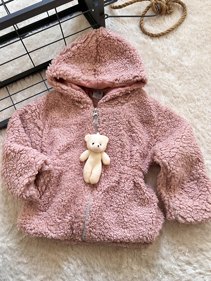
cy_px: 140
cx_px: 106
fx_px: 211
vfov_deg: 67.3
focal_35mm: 26
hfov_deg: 53.1
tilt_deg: -73.7
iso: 125
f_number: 1.5
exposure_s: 1/63
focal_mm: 5.7
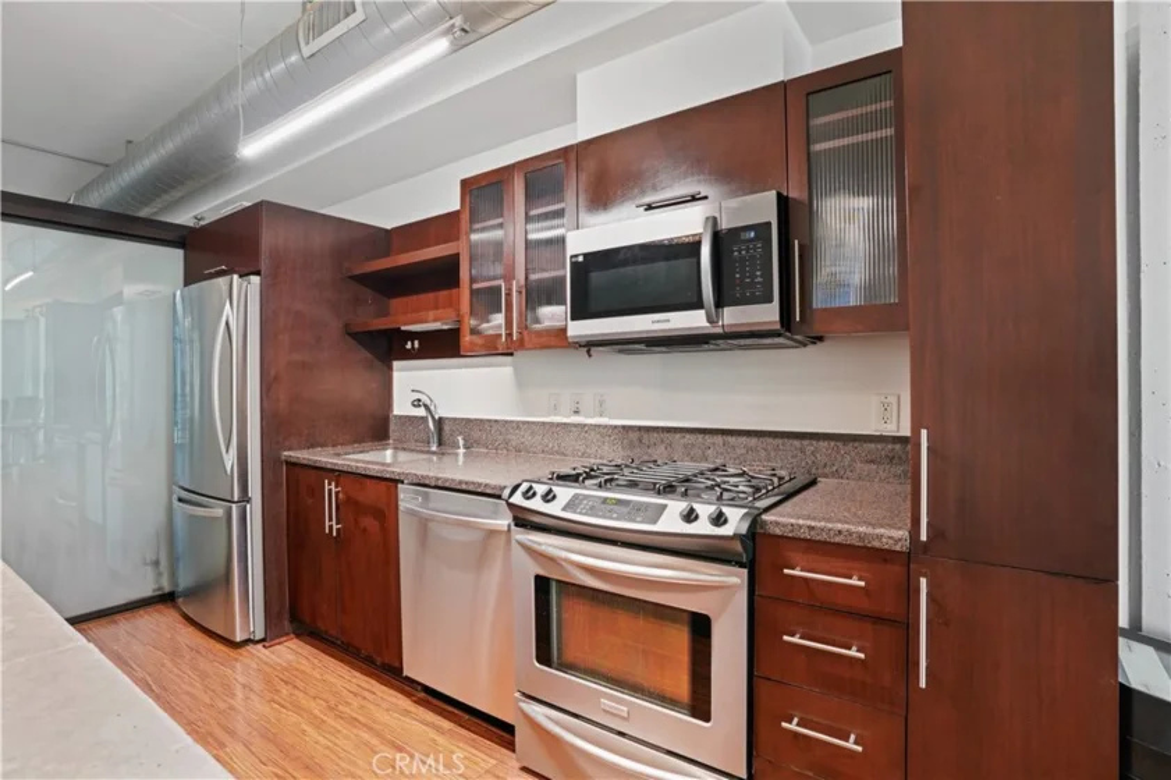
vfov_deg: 70.4
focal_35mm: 17
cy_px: 390
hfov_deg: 93.3
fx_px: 553
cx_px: 586
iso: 400
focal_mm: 17
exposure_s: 2
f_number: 8
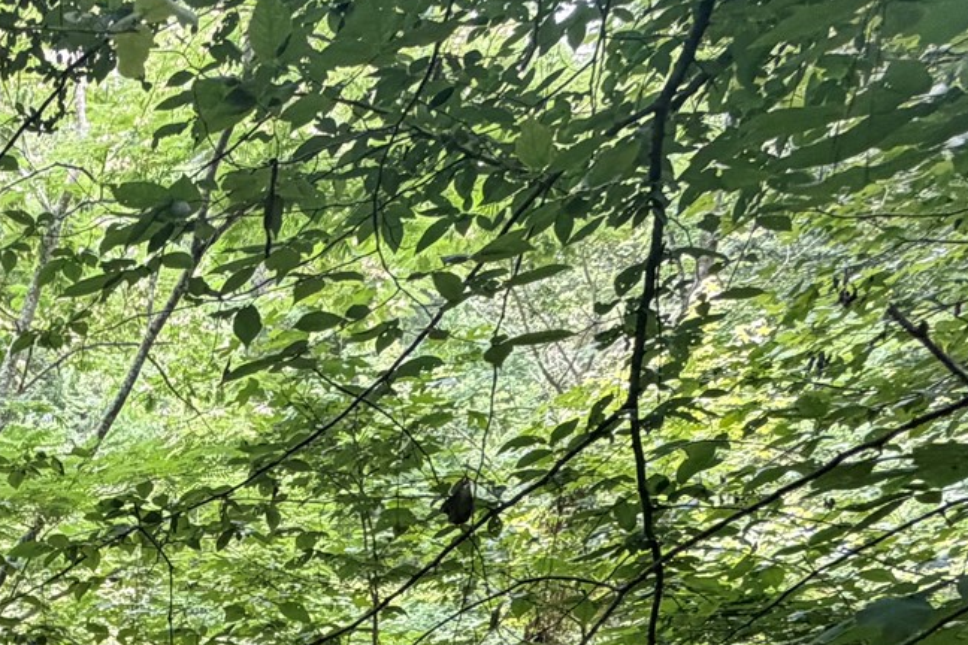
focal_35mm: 46
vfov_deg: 24.4
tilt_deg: -19.4
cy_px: 903
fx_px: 1237
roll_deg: +2.4
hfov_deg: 35.1
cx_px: -157
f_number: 2.2
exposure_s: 1/121
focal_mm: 2.22
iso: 160
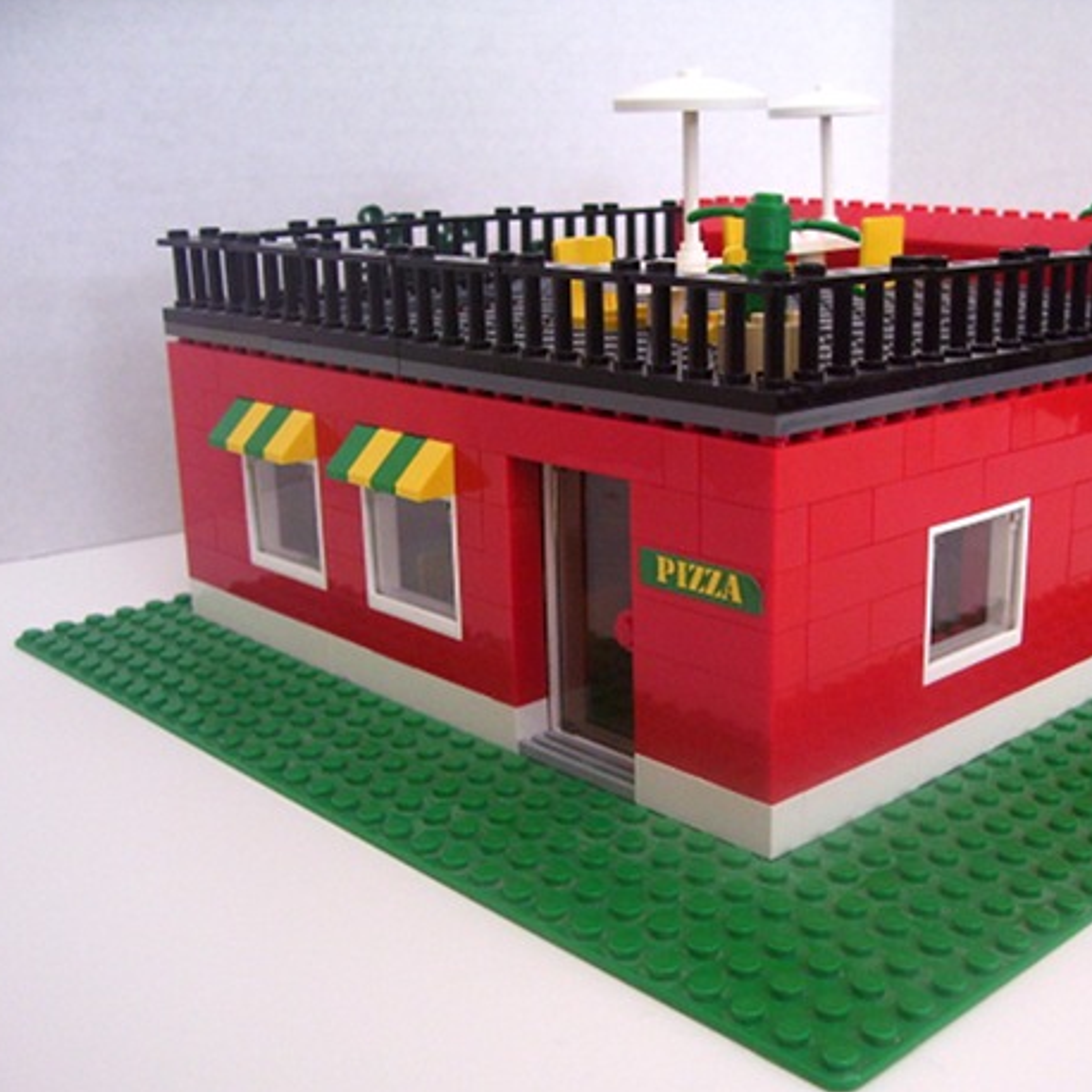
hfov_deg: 39.5
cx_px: 732
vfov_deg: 40.0
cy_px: 565
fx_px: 1499
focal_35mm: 42
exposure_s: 1/8
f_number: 2.7
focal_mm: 5.6
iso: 160
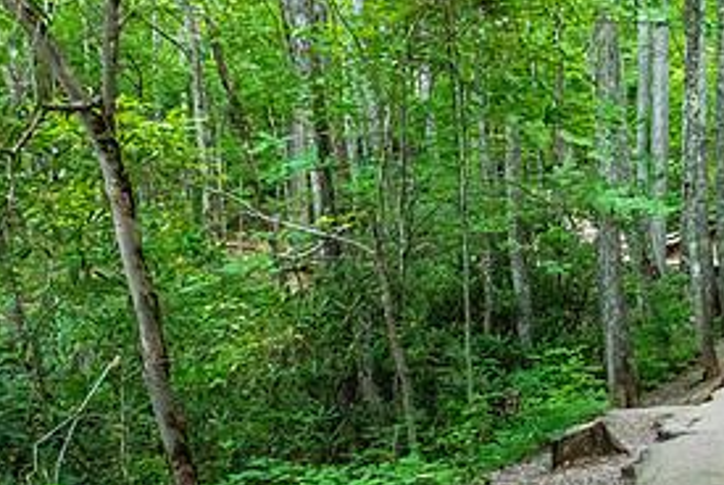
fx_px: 1188
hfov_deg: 32.7
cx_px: 611
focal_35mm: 59
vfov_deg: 22.4
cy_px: 447
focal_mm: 28
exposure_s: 1/125
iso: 6400
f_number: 5.6
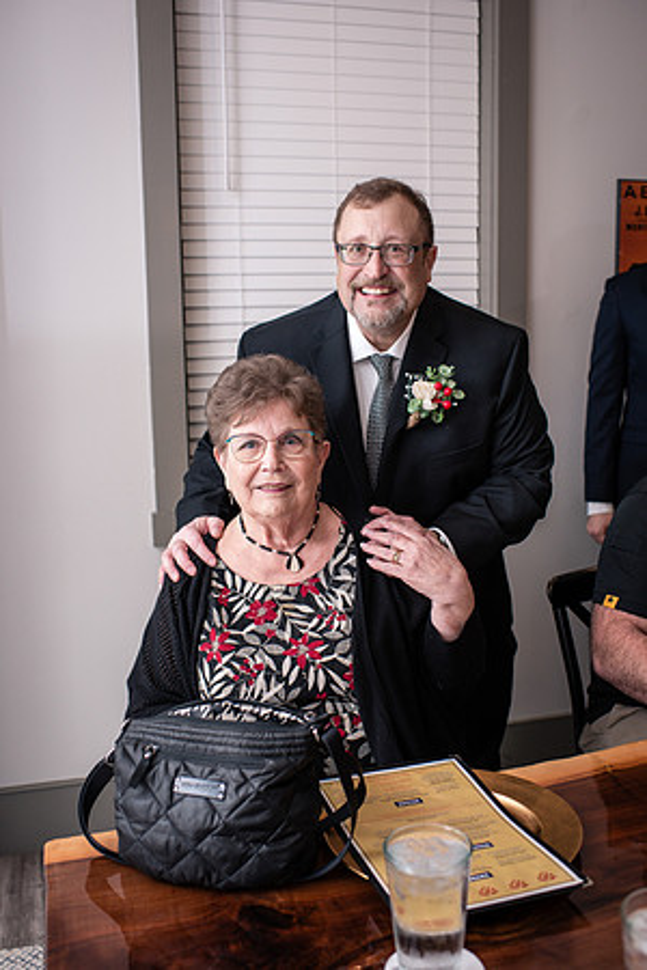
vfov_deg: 54.4
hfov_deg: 37.9
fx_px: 943
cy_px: 485
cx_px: 324
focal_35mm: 35
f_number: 3.5
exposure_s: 1/200
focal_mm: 35
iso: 500
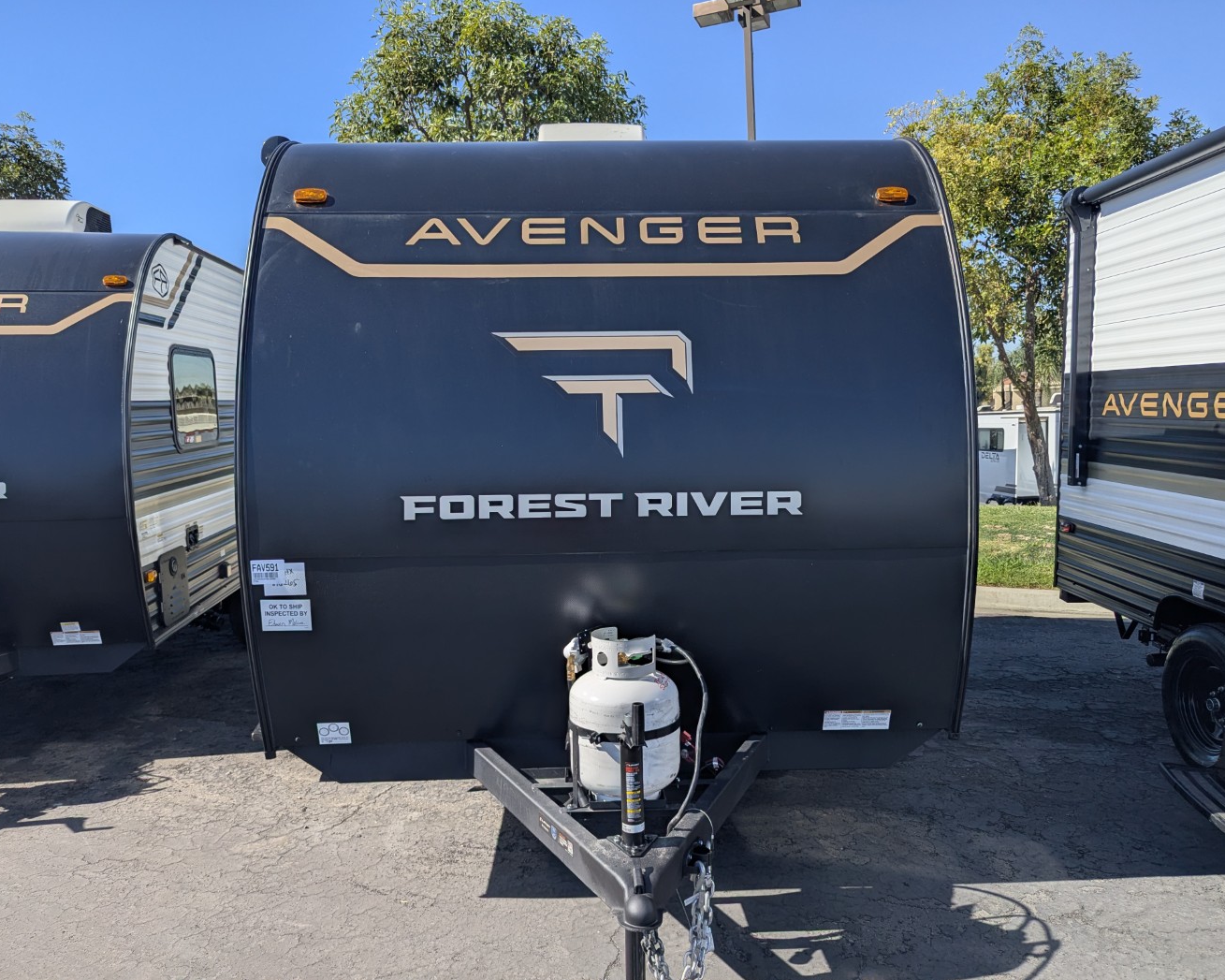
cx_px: 616
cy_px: 490
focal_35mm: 25
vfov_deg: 56.8
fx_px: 906
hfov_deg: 68.1
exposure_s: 1/2899
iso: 43
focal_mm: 6.81
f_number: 1.85
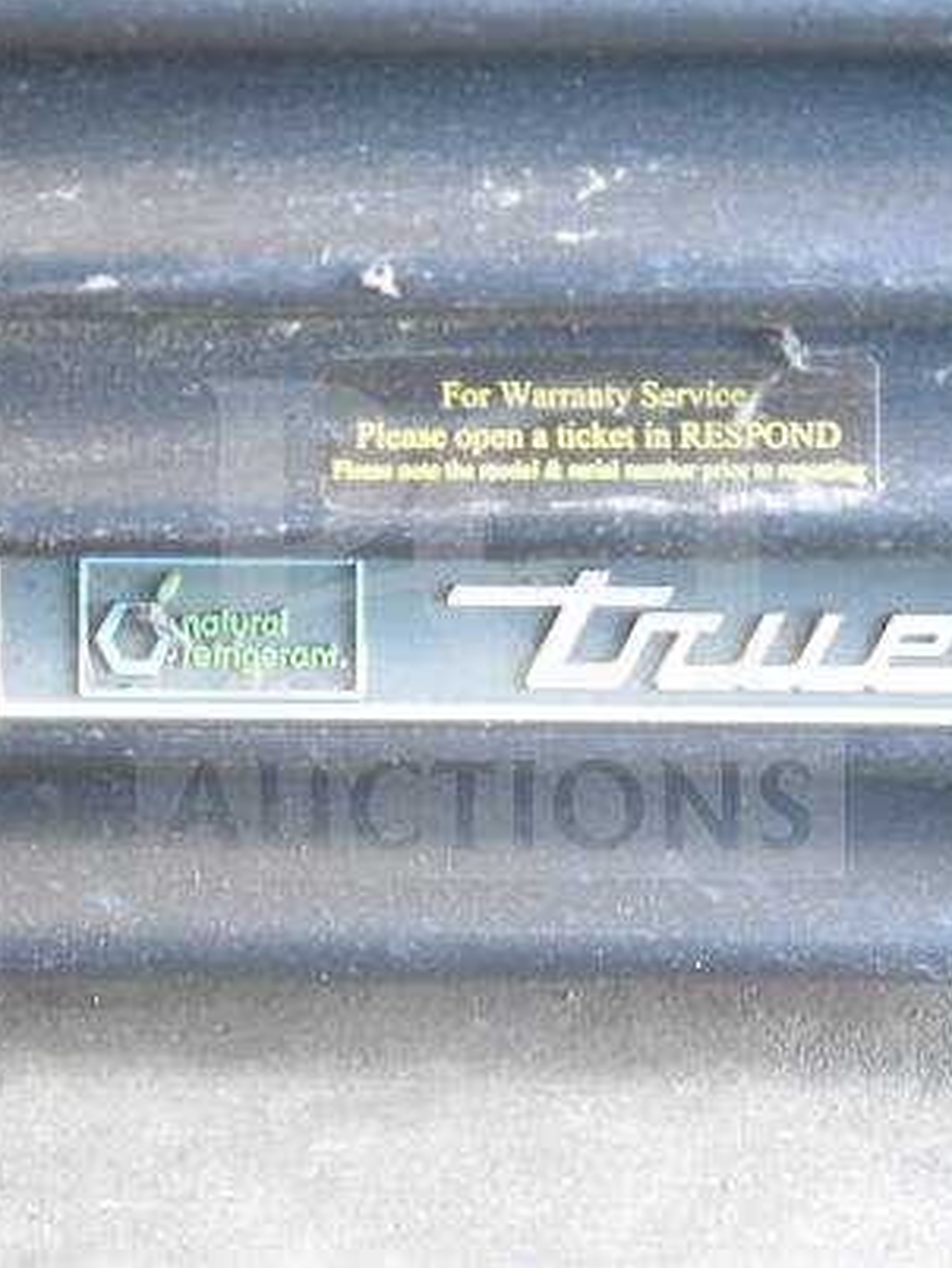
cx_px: 489
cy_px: 629
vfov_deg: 18.7
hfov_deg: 14.1
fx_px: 3846
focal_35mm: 105
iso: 12800
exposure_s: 1/80
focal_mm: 48
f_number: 5.3
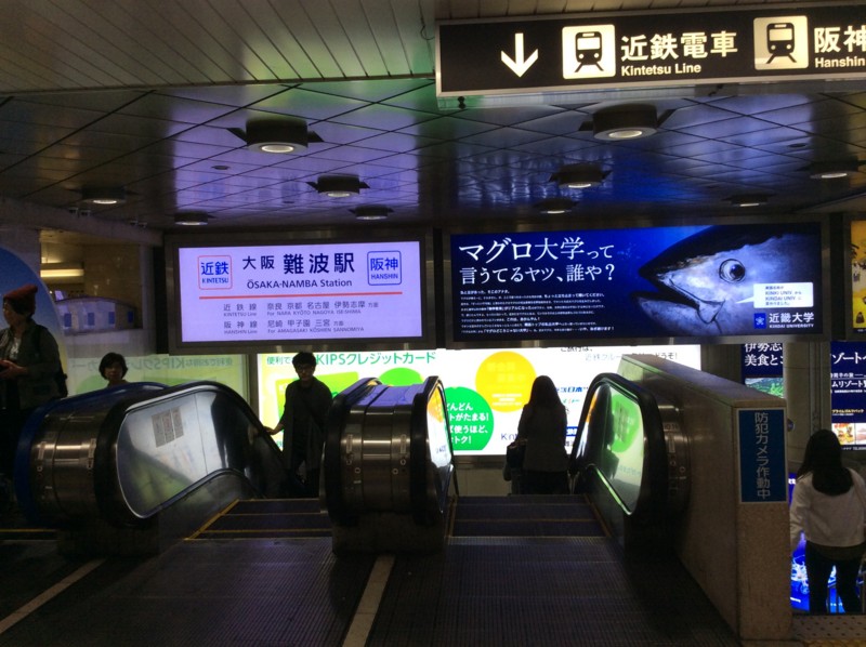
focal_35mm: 32
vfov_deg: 44.1
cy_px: 324
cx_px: 433
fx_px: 800
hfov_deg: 56.9
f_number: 2.4
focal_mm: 3.3
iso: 50
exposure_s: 1/120
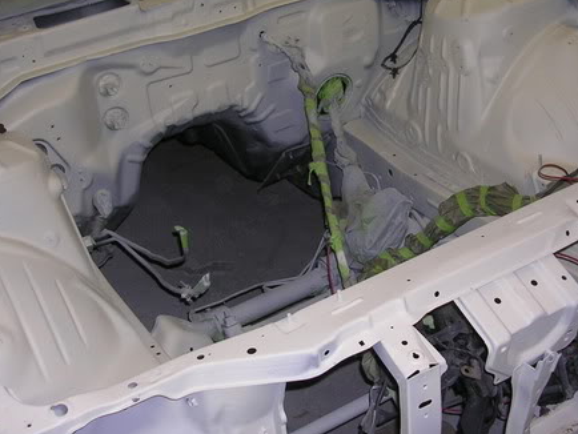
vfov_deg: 26.1
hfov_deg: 34.3
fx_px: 936
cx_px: 310
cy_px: 184
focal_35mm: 56
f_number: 2.8
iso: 50
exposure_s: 1/60.1
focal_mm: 5.8
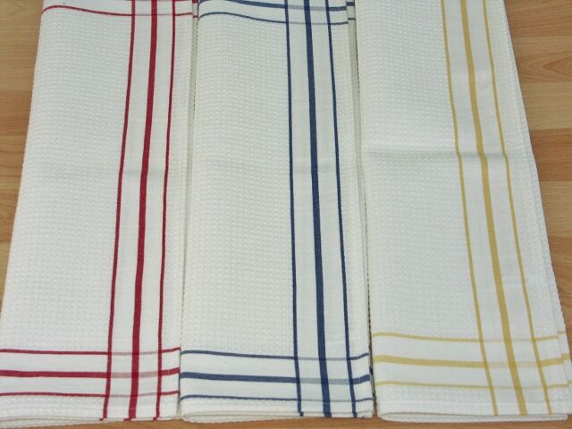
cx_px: 286
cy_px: 214
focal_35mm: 61
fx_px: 1008
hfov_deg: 31.7
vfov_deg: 24.0
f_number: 3.5
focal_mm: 15.11
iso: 400
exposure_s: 1/400
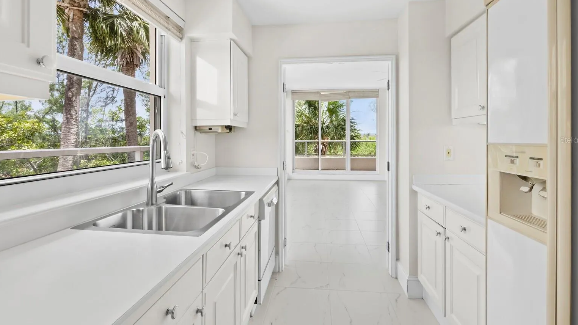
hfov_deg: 99.4
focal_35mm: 16
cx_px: 293
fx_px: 245
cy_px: 140
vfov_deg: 66.8
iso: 400
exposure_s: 1/13
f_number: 11
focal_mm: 7
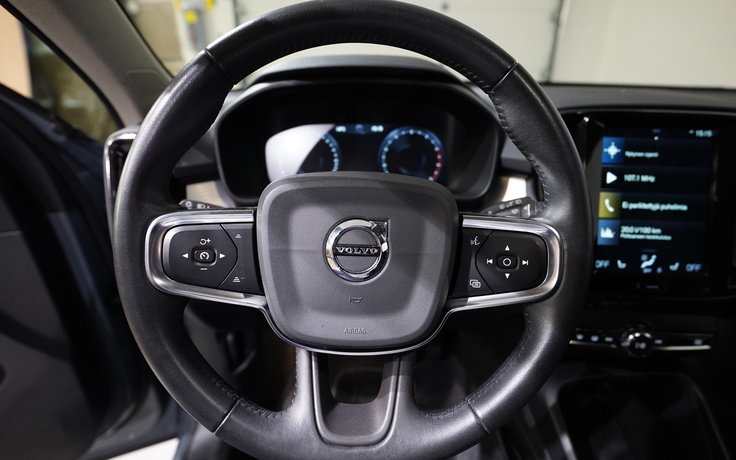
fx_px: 341
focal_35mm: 17
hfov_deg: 94.4
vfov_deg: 68.0
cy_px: 228
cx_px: 376
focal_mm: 16
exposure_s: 1/60
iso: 1600
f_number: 2.8
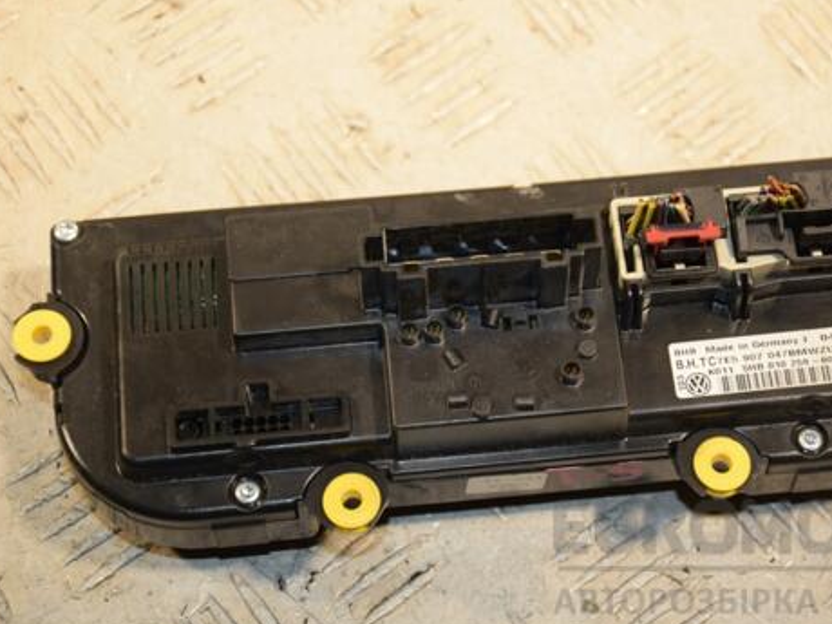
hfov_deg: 20.8
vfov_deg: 15.7
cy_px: 286
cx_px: 519
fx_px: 2259
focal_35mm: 94
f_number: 5
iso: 800
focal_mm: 50
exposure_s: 1/200
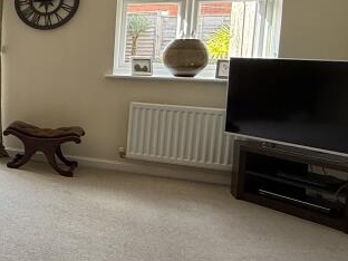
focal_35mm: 46
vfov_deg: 31.1
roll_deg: +0.2
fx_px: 462
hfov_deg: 28.5
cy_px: 75
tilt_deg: -4.6
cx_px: -162
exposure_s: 1/99
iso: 80
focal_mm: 2.22
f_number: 2.2
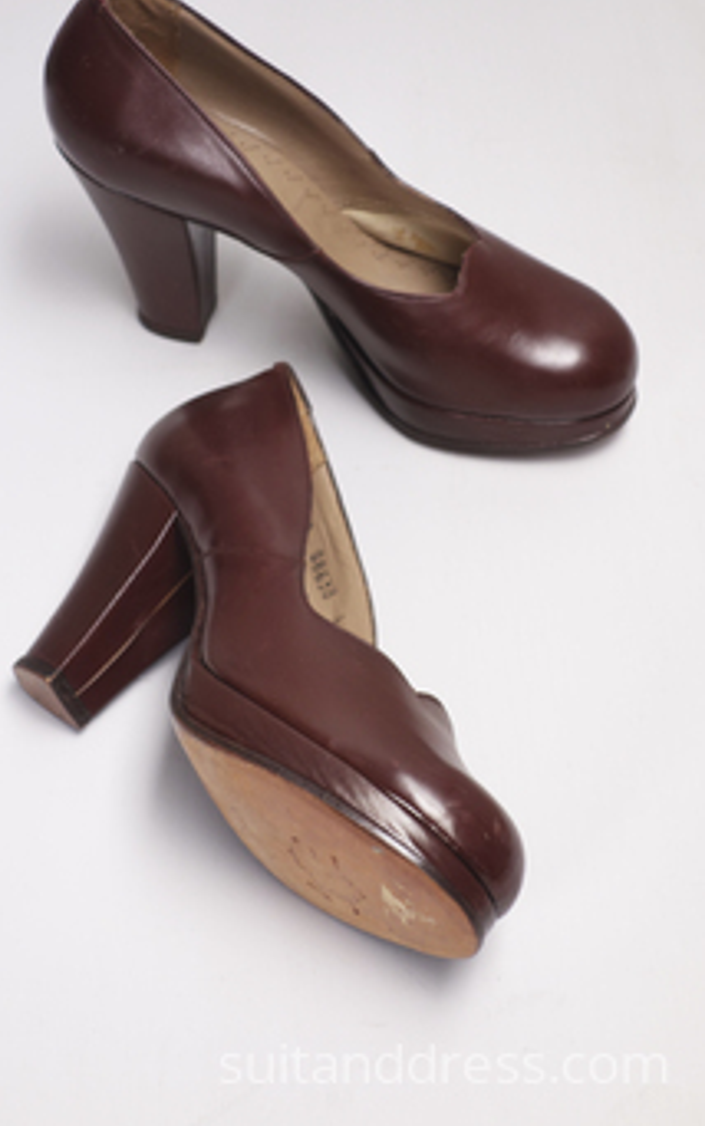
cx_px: 295
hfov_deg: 15.0
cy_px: 505
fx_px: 2672
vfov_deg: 23.8
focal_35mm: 87
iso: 250
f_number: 4
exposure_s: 1/80
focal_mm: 27.86
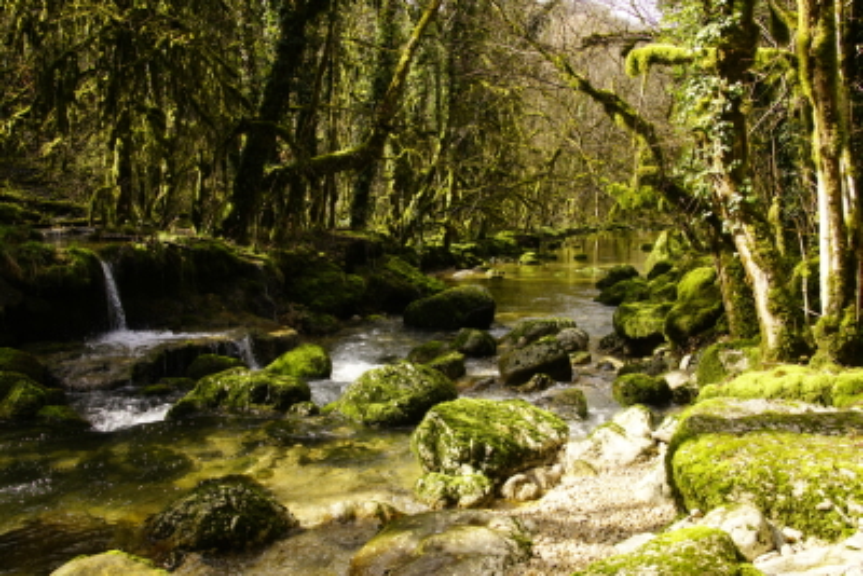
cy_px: 288
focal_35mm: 30
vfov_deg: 43.6
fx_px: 719
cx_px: 432
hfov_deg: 61.9
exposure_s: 1/160
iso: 320
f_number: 7.1
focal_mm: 20
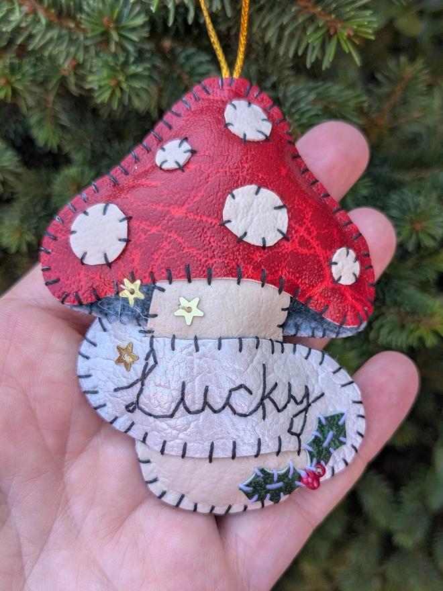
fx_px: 461
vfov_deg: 65.3
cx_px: 222
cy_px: 296
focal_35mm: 27
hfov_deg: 51.4
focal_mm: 4.38
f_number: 1.73
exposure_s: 1/239
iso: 61
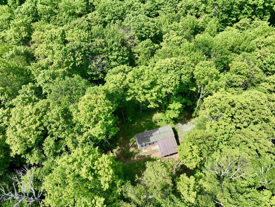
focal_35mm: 24
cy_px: 104
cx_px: 138
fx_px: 191
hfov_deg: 71.6
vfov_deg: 56.8
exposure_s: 1/800
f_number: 2.8
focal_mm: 12.29
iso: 100
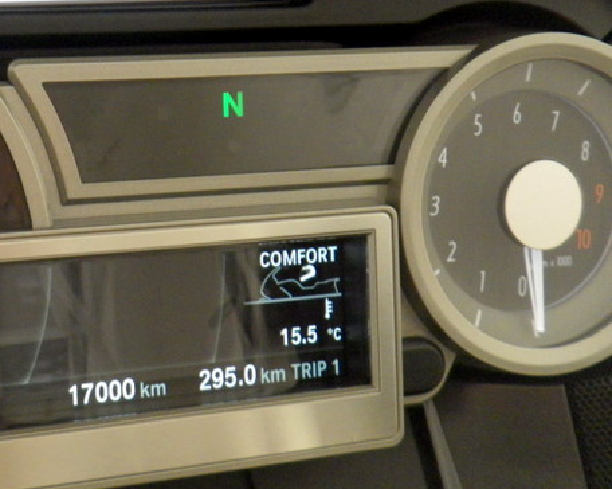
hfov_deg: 30.5
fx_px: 1086
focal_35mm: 60
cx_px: 97
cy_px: 153
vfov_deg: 25.2
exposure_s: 1/60
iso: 400
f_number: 3.8
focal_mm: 6.2
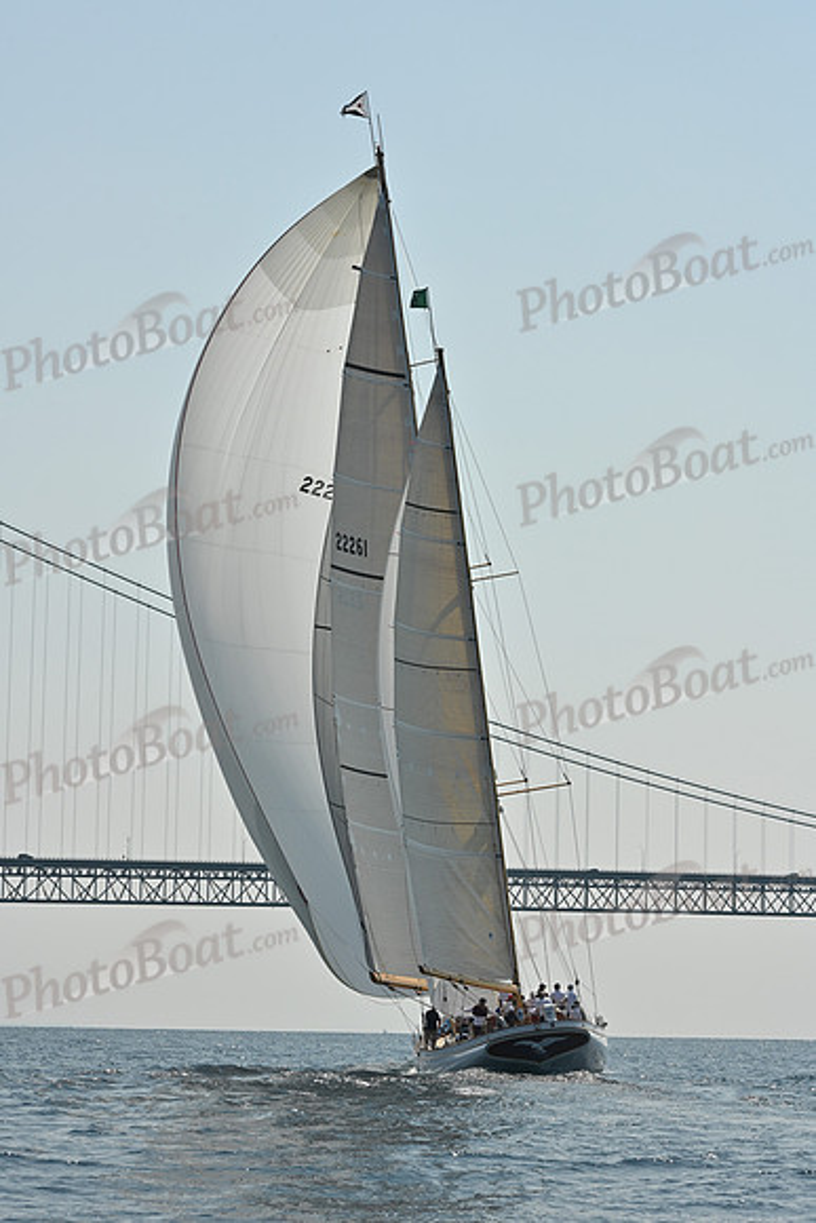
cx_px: 408
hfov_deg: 13.7
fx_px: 3398
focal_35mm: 100
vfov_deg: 20.4
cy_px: 612
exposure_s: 1/1250
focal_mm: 100
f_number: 11
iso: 320
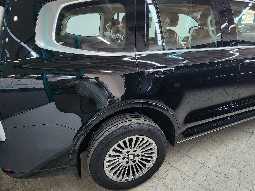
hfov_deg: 78.3
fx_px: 155
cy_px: 92
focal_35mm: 21
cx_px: 149
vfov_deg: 63.4
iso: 100
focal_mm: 2.2
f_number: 2.2
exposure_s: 1/100
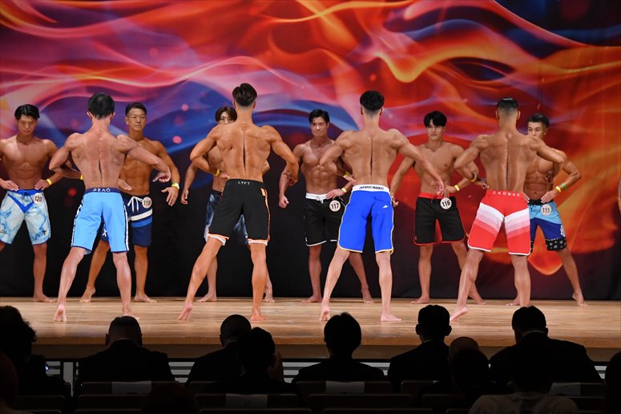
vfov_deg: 9.3
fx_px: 2535
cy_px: 207
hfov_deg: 14.0
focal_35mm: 147
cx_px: 310
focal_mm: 98
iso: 3200
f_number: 5.6
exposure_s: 1/400
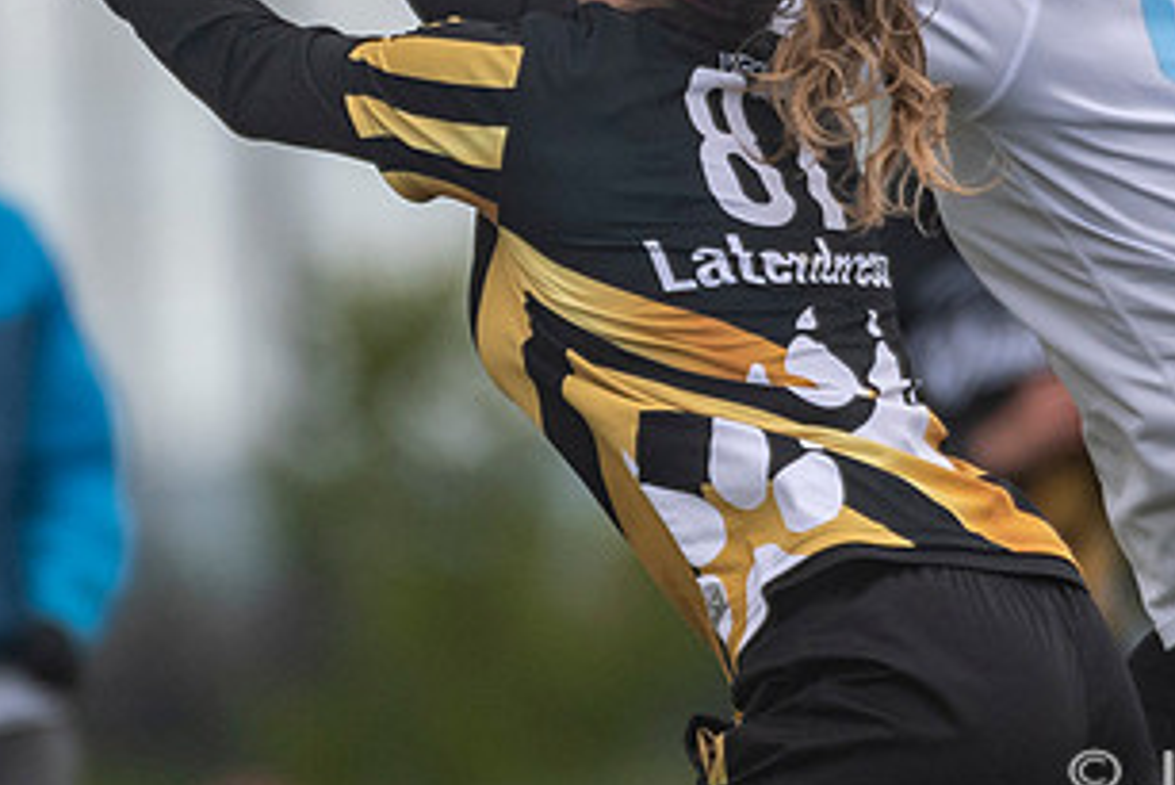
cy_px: 261
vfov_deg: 0.8
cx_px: 457
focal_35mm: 1773
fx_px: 57893
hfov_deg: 1.2
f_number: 4
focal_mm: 360
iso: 250
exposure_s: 1/1250
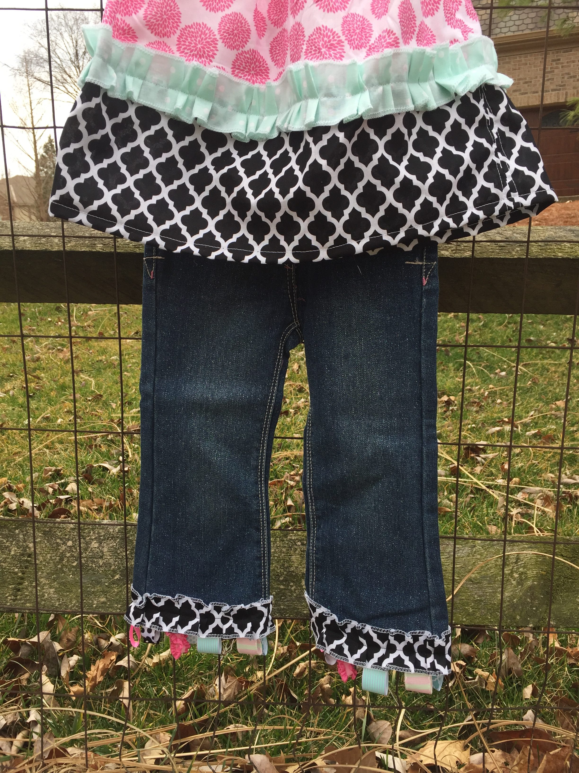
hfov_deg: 48.2
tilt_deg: -11.9
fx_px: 647
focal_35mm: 29
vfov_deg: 61.7
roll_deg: -2.7
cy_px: 386
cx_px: 290
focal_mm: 4.15
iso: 32
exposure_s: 1/311
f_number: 2.2
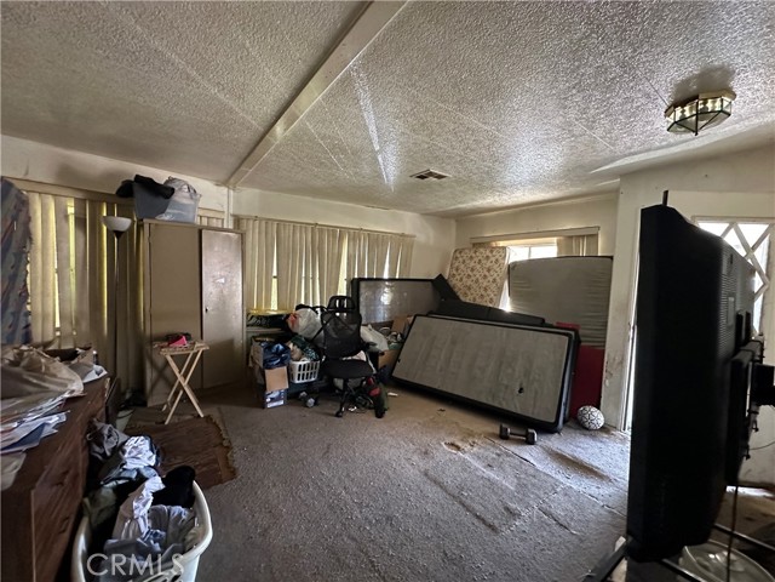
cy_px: 291
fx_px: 313
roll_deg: -2.7
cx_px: 388
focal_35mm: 14
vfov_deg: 85.7
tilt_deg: -3.1
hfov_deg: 102.1
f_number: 2.2
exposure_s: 1/60
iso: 1000
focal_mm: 2.22
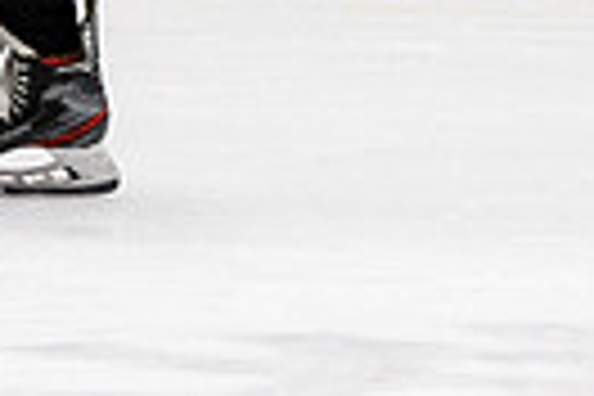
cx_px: 12
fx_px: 15162
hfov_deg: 2.2
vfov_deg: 1.5
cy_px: -554
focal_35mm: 919
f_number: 2.8
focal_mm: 100
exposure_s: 1/640
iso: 1400
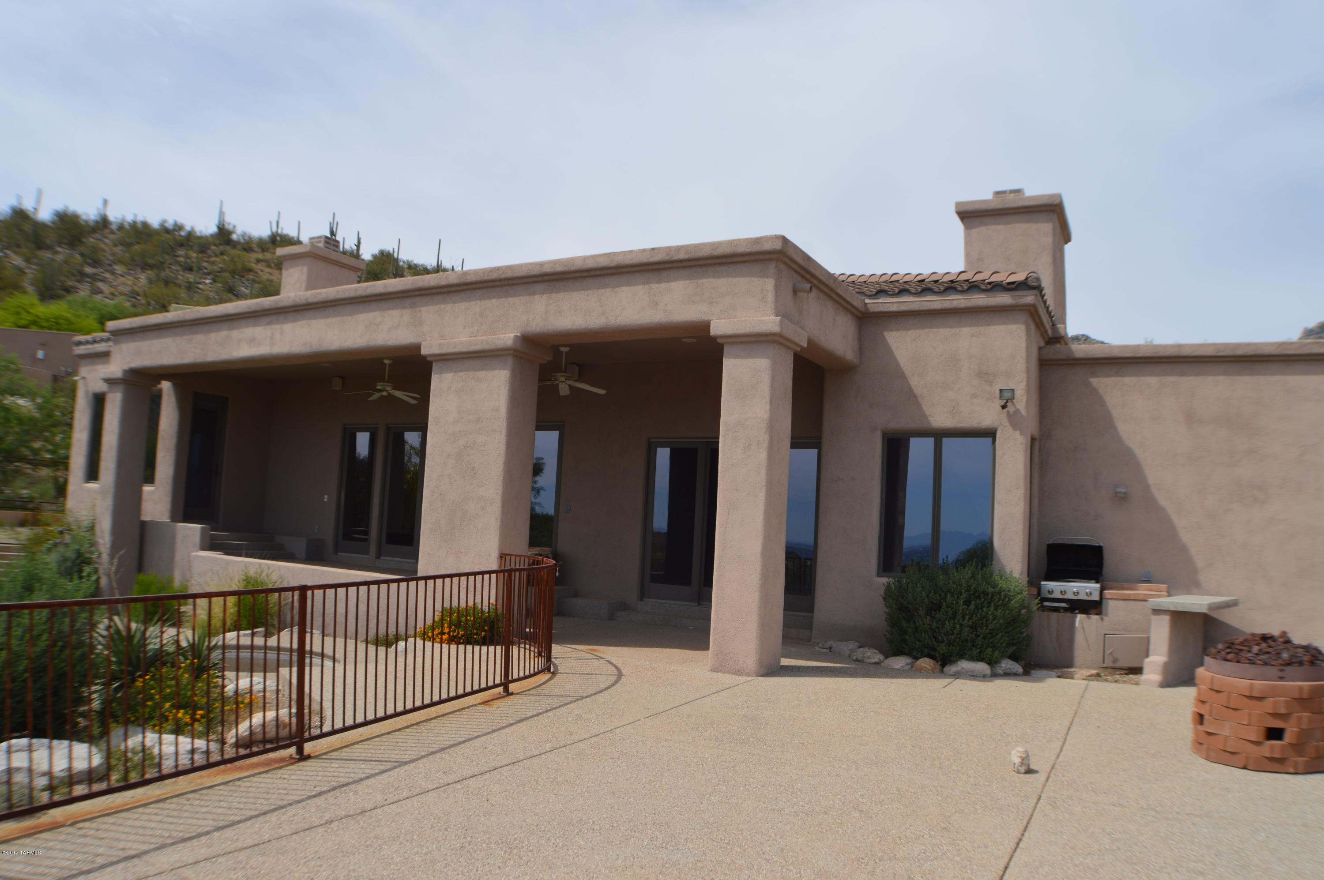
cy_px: 440
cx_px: 662
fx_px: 1212
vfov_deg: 39.9
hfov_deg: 57.3
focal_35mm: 33
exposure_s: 1/320
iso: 100
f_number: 9
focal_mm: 22
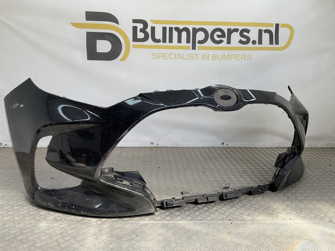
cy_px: 126
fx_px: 281
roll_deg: -2.2
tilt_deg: -10.4
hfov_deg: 61.7
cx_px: 168
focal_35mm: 29
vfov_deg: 48.2
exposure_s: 1/232
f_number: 1.8
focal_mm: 3
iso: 16
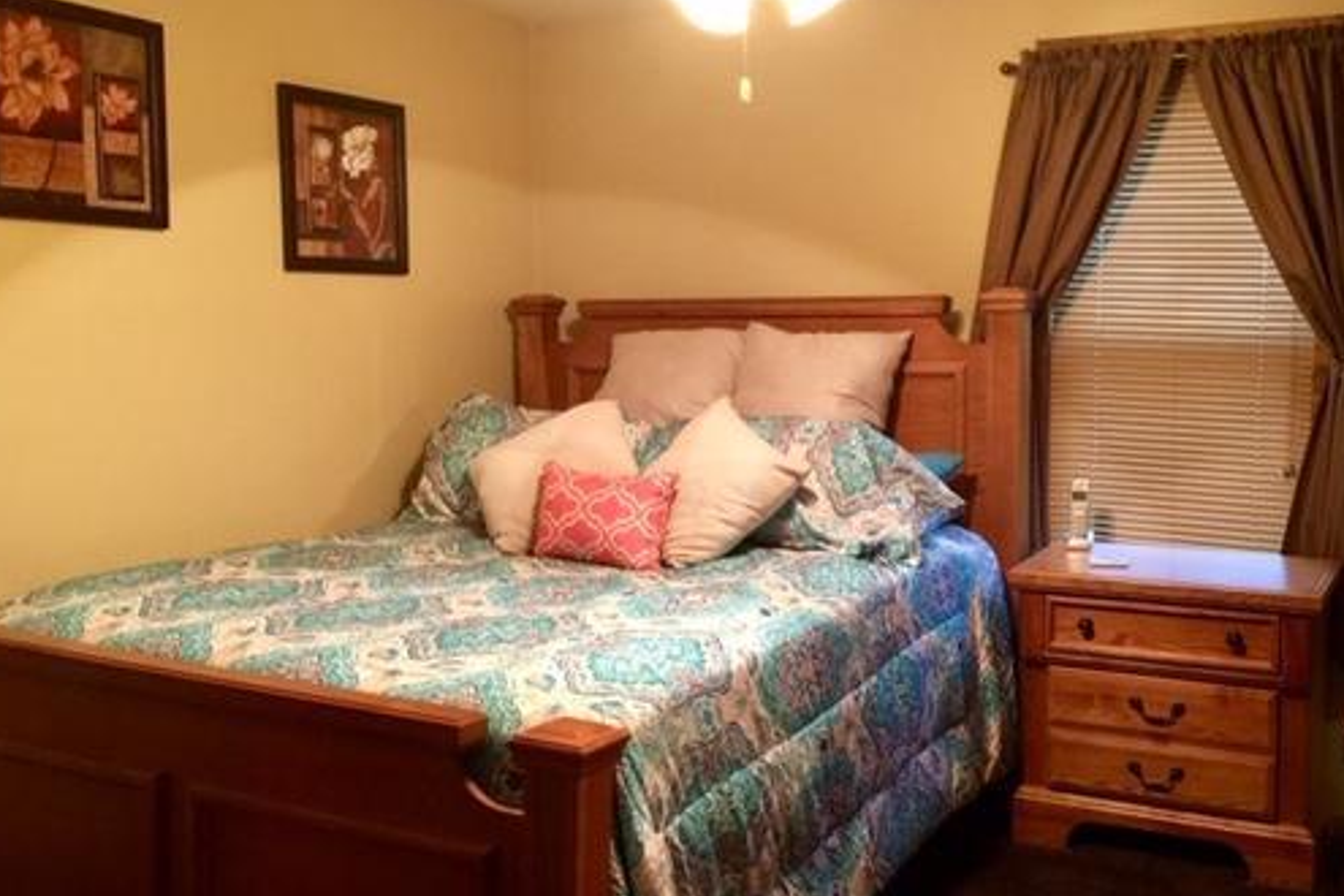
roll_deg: -1.0
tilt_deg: -6.9
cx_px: 747
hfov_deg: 49.5
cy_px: 508
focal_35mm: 39
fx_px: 1456
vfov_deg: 34.2
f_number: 2.2
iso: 100
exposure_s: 1/8
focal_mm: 4.15
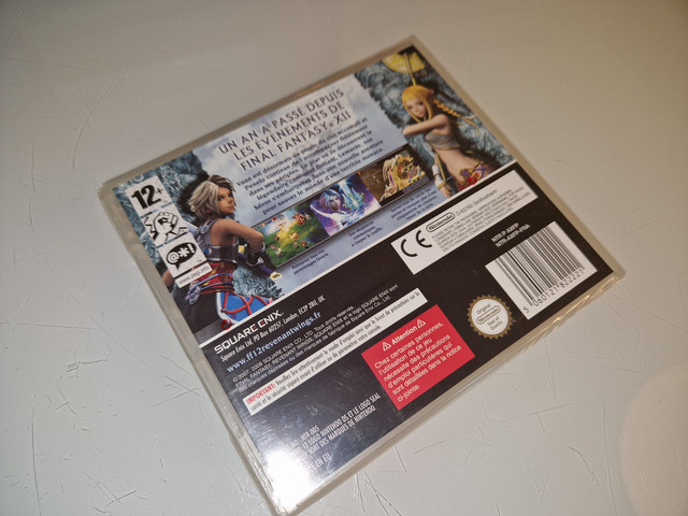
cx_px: 344
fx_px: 457
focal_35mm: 23
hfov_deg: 73.9
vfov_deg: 58.9
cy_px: 258
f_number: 1.8
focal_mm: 5.4
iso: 92
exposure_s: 1/50
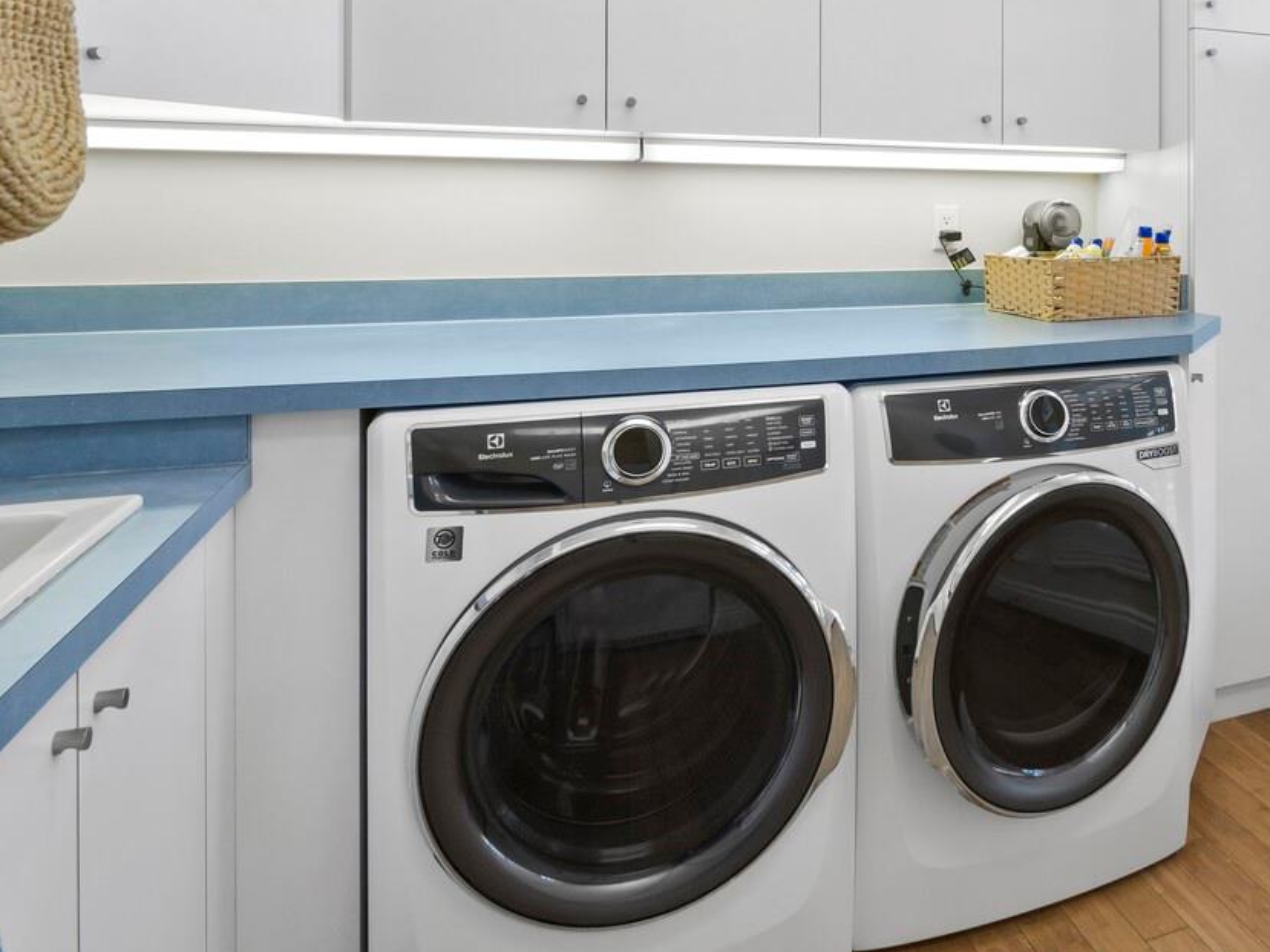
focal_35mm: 27
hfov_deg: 60.7
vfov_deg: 48.7
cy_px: 201
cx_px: 991
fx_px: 991
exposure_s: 1/10
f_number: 7.1
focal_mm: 7
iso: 400
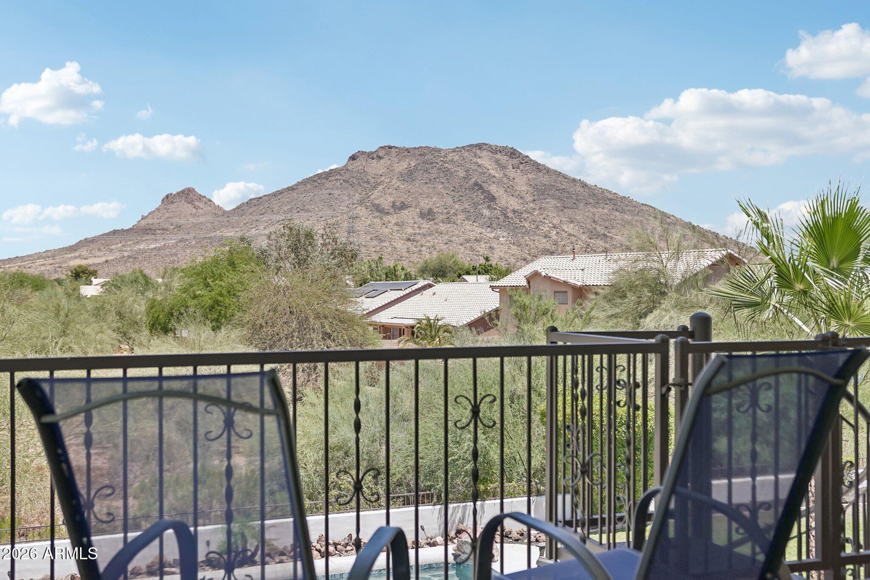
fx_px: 906
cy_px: 290
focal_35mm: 38
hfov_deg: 51.3
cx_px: 435
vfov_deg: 35.5
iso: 100
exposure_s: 1/1500
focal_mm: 25
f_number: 3.5
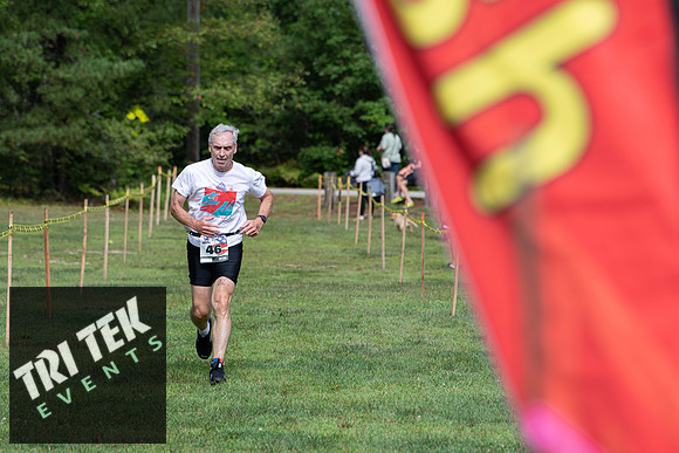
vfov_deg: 7.6
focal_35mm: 180
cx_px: 340
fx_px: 3396
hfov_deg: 11.4
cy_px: 226
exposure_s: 1/1000
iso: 200
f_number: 5
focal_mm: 180
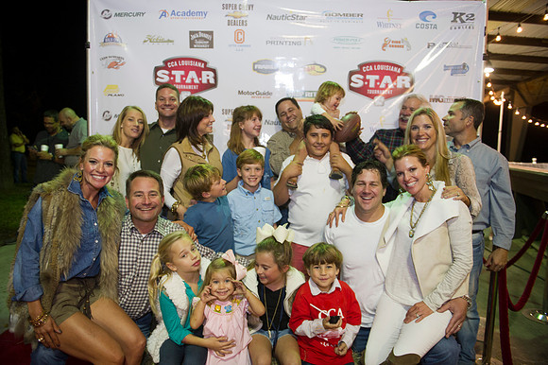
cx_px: 274
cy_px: 182
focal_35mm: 24
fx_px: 365
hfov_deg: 73.8
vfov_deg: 53.1
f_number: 2.8
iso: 1250
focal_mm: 24
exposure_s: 1/60
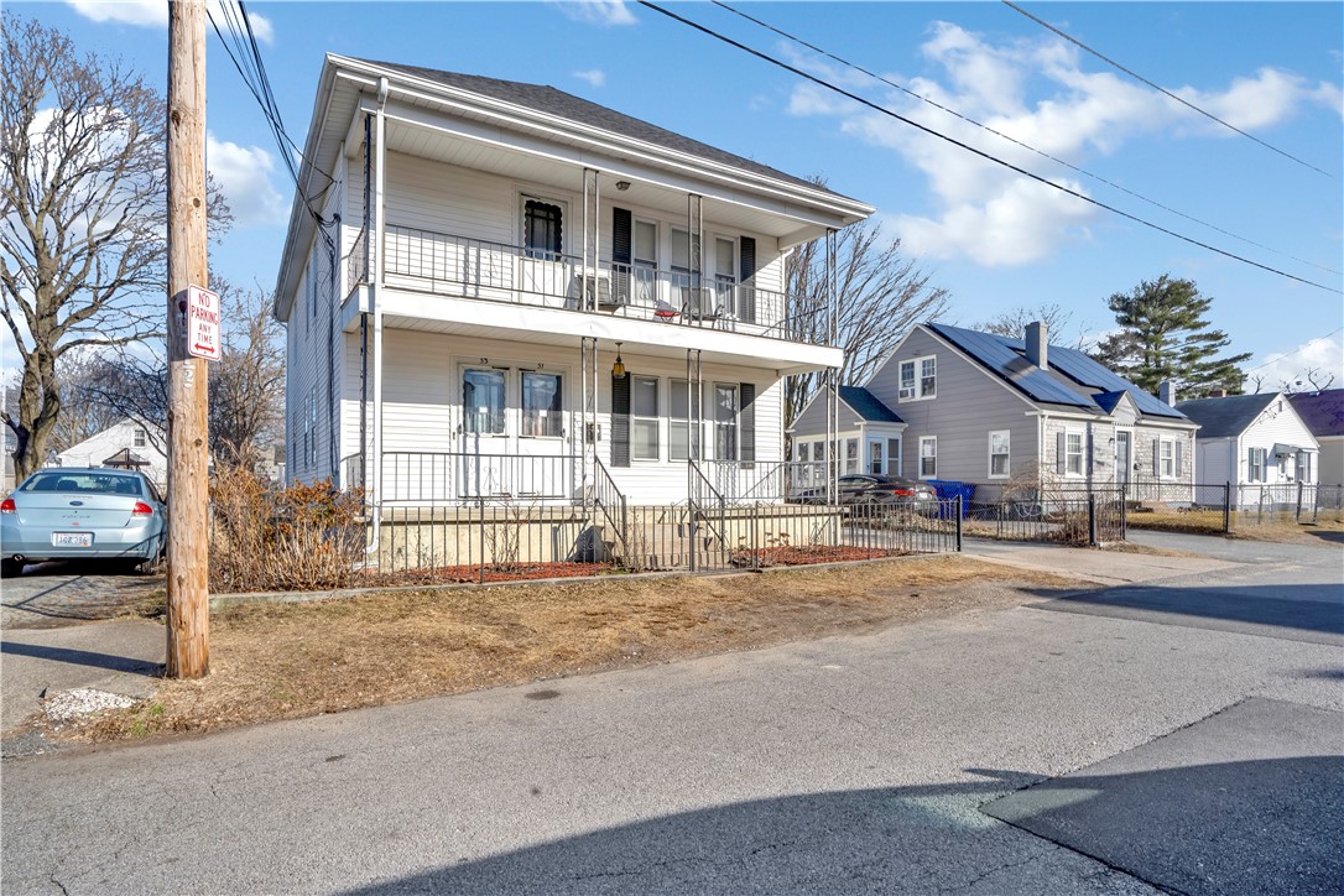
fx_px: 672
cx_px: 672
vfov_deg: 67.4
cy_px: 448
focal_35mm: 18
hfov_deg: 90.0
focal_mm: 18
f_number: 13
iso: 100
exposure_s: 1/125
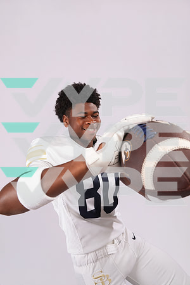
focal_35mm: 24
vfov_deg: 73.7
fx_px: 190
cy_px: 142
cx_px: 95
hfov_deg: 53.1
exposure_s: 1/100
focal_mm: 24
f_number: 5.6
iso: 100
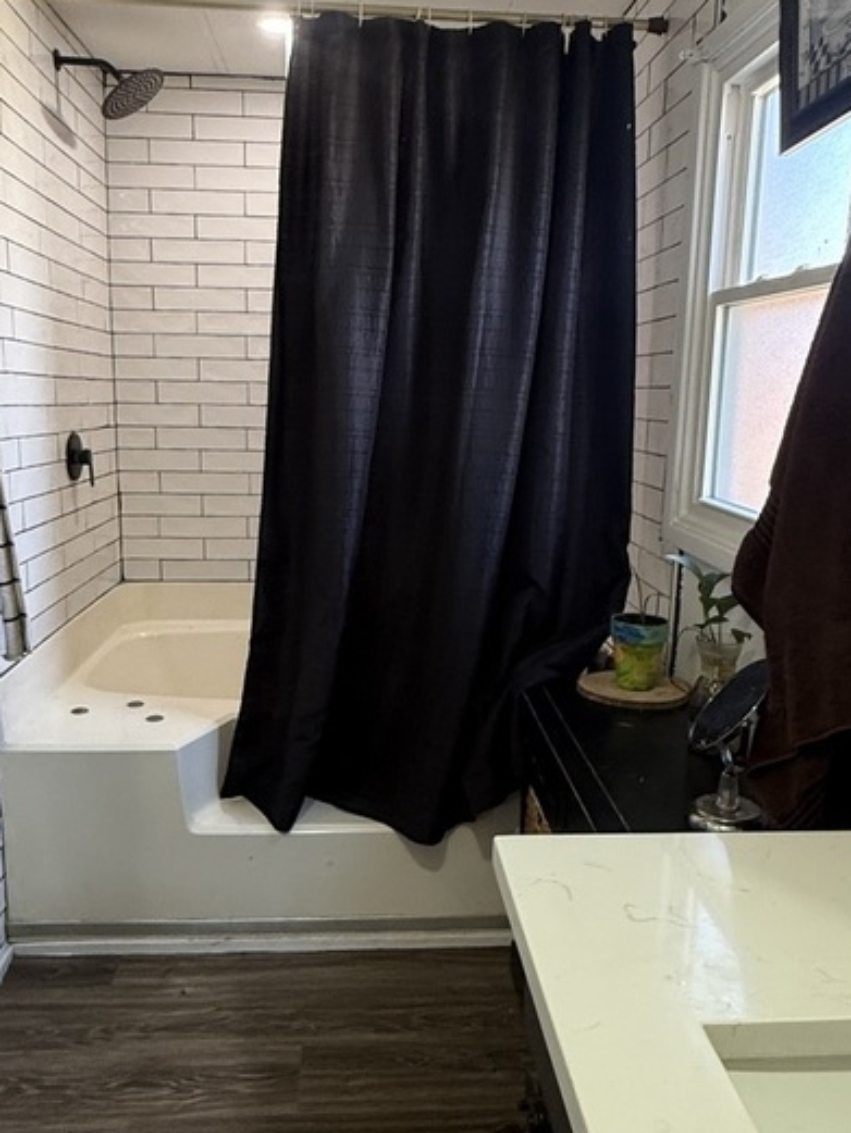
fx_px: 950
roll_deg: -1.2
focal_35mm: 29
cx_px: 420
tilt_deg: -11.3
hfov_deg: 48.2
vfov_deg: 61.6
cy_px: 572
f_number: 2.2
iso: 250
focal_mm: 2.22
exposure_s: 1/120
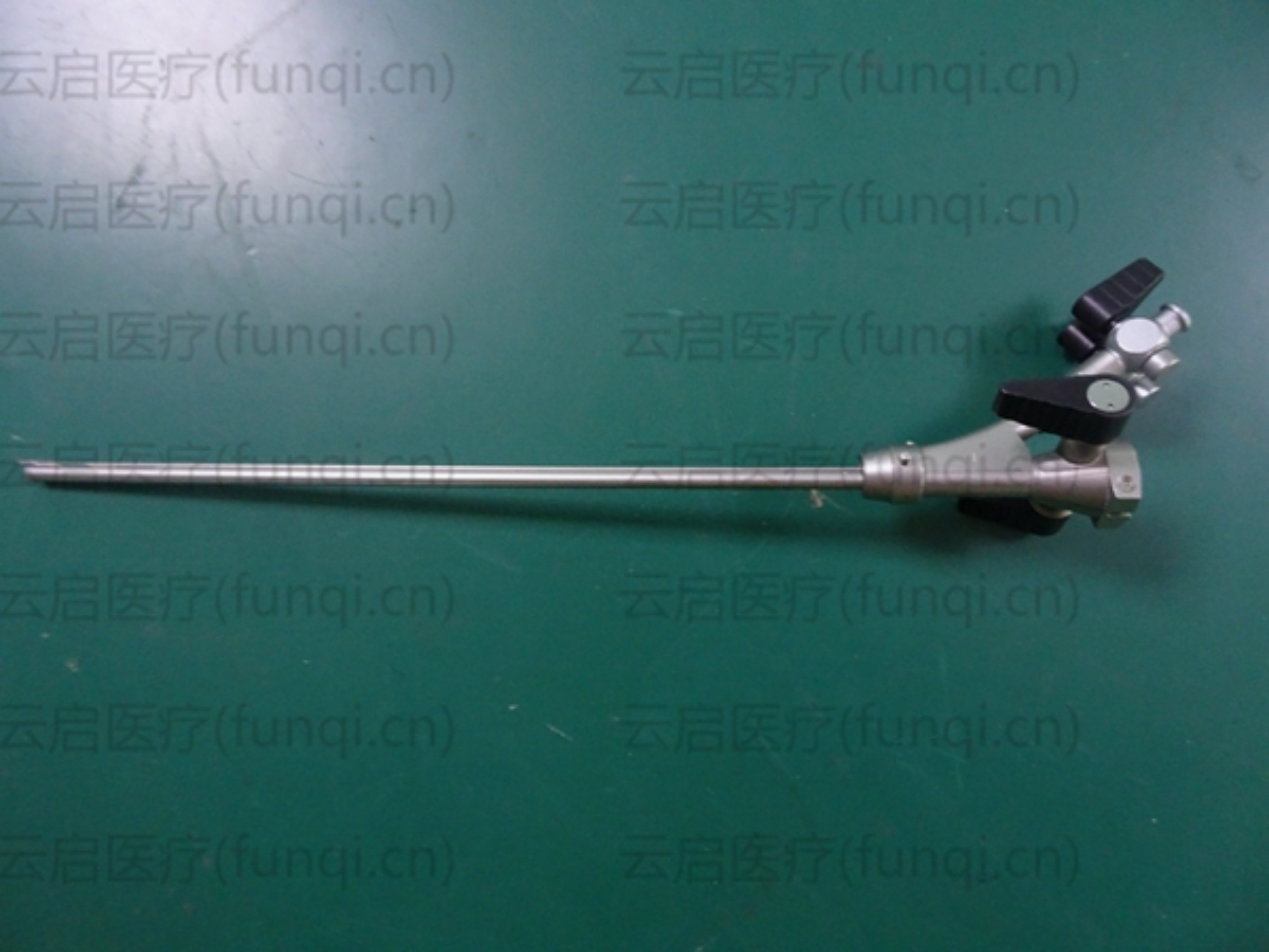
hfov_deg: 71.6
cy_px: 476
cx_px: 634
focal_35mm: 24
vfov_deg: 56.8
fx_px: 880
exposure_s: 1/13
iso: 800
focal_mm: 4.1
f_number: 3.5
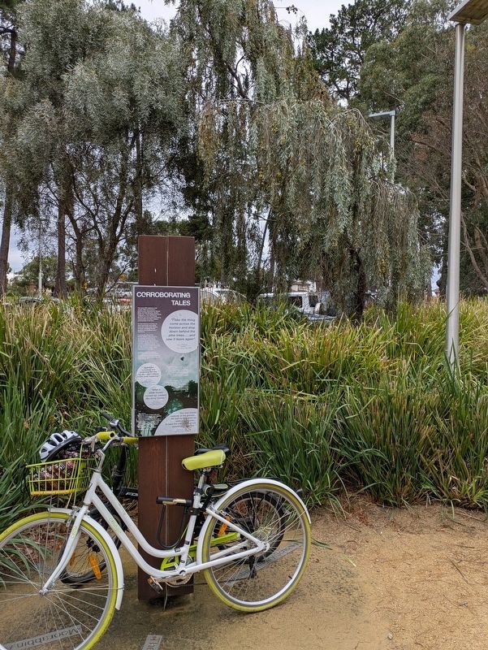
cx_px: 244
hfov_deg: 54.9
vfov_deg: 69.4
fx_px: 469
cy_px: 325
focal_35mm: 25
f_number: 1.89
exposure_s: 1/534
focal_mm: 5.43
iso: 45
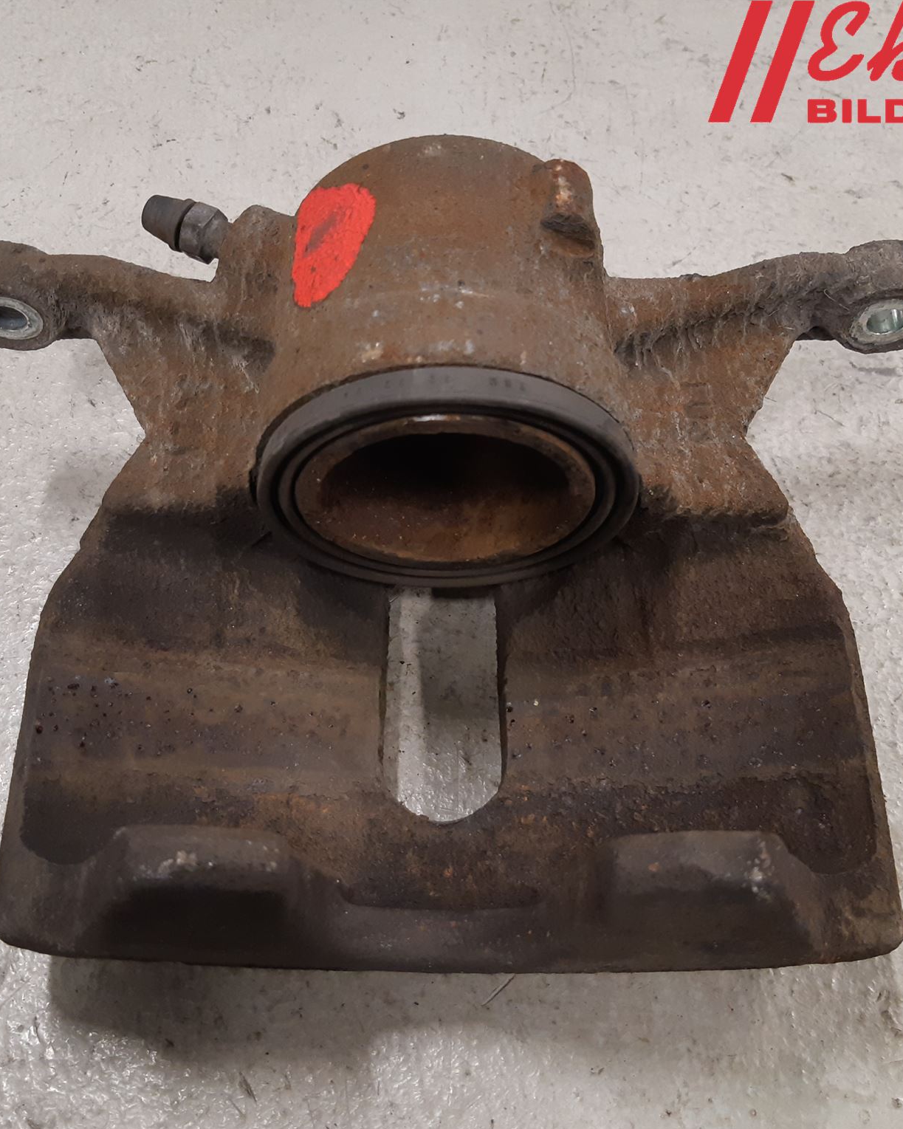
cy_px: 565
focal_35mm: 34
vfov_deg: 52.8
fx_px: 1136
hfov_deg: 43.3
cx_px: 405
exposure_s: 1/50
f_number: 1.7
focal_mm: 3.93
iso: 160
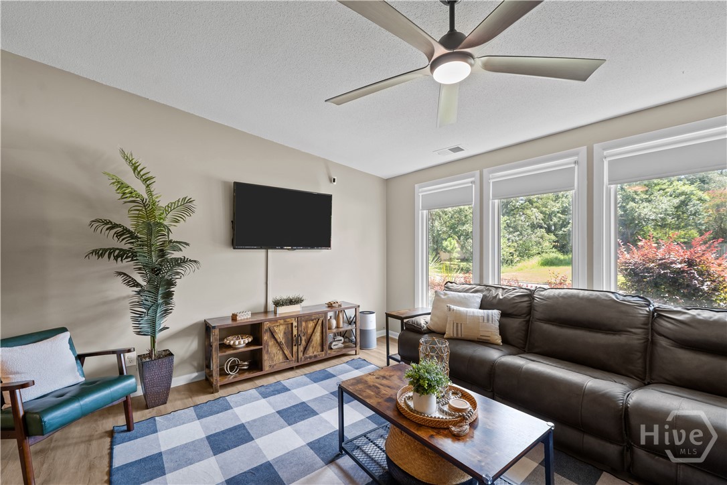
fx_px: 303
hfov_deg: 100.4
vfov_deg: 77.3
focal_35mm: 15
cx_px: 364
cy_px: 242
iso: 3200
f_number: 8
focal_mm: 15
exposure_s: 1/30
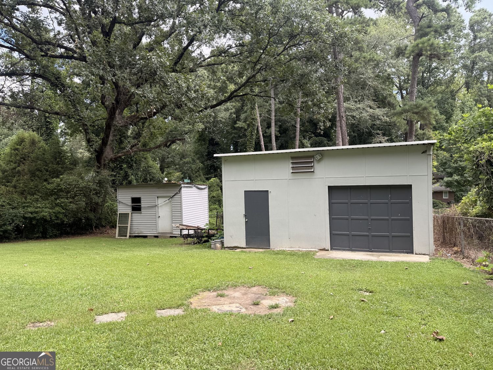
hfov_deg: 71.6
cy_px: 185
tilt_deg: +0.8
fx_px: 342
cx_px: 246
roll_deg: +1.6
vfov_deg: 56.8
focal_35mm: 24
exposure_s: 1/689
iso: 80
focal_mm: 6.76
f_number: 1.78
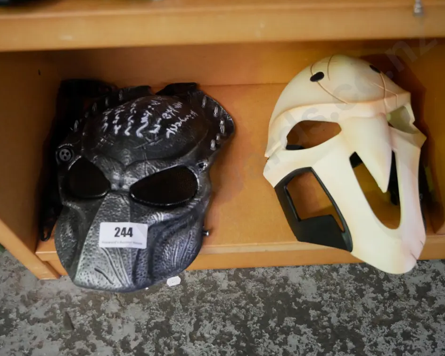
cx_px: 237
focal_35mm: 36
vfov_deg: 41.1
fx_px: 474
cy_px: 178
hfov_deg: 50.2
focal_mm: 17
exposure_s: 1/60
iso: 3200
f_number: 3.8
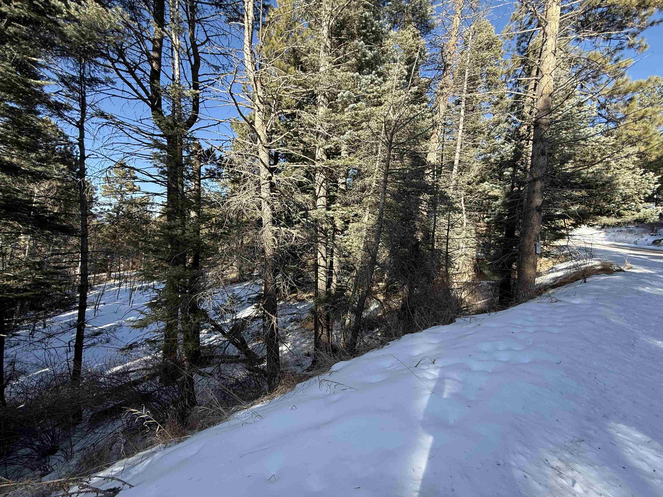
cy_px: 248
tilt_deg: -1.7
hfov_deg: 102.1
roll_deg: -3.1
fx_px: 268
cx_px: 332
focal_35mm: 14
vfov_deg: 85.7
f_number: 2.2
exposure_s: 1/319
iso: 50
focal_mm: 2.22
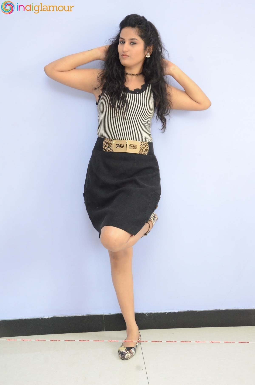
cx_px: 128
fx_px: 768
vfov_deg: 28.1
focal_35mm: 72
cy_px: 192
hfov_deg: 18.8
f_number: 6.3
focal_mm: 48
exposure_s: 1/100
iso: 3200
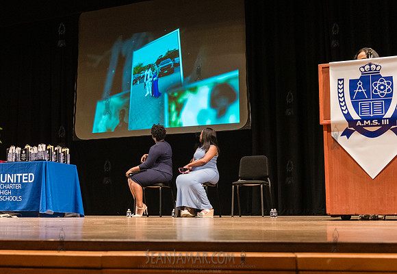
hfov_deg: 42.2
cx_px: 159
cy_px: 157
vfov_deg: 29.9
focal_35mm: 46
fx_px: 512
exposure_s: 1/200
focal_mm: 38
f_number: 4
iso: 5000
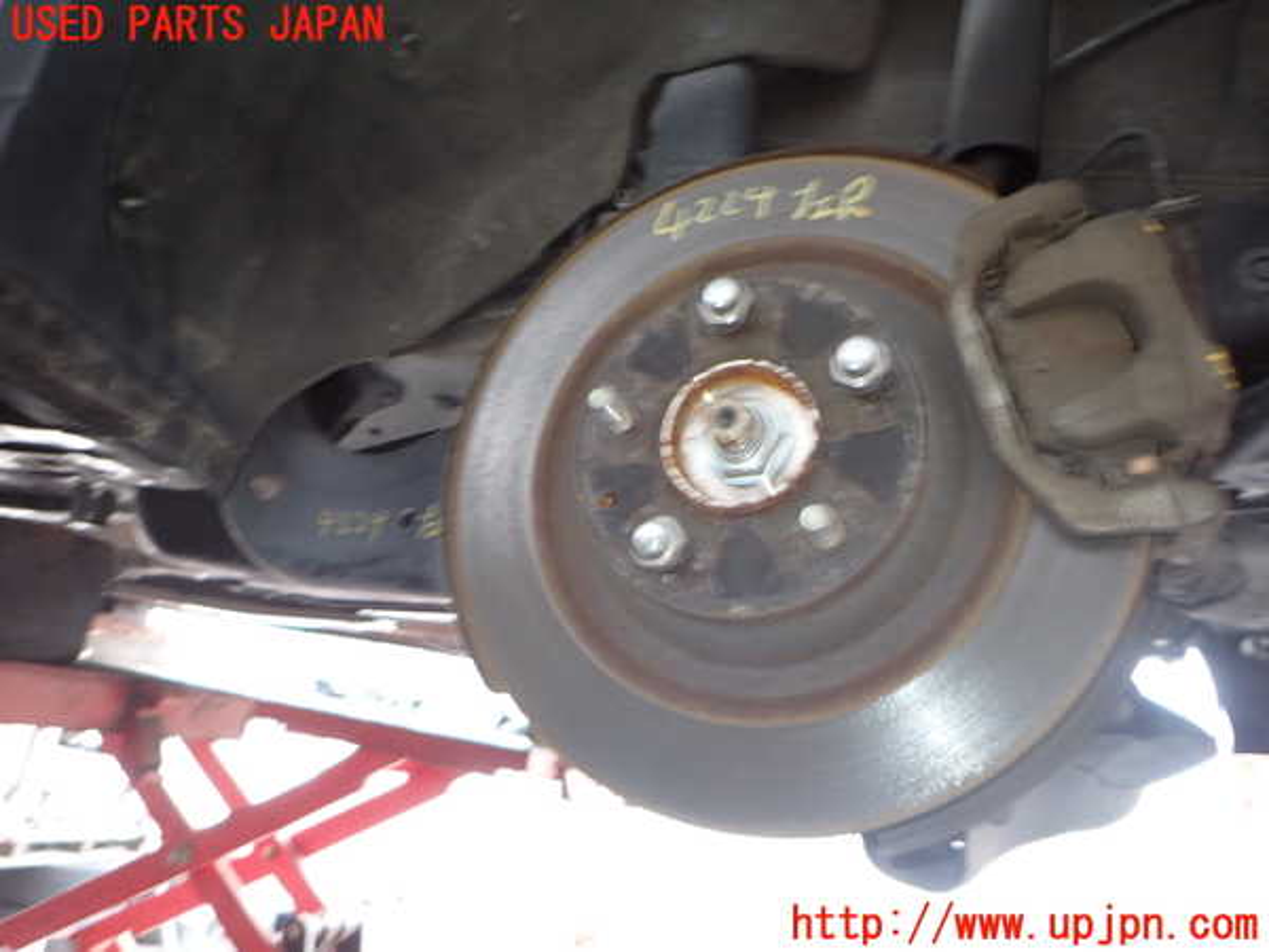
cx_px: 634
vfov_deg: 54.9
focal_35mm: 25
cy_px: 476
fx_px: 916
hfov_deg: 69.4
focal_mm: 4.5
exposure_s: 1/30
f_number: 2
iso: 200
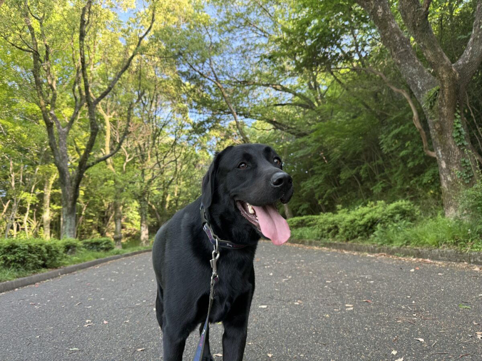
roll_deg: +4.8
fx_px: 334
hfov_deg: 71.6
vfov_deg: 56.8
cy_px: 180
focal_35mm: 24
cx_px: 241
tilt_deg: +12.7
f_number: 1.78
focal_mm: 6.76
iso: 100
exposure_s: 1/132
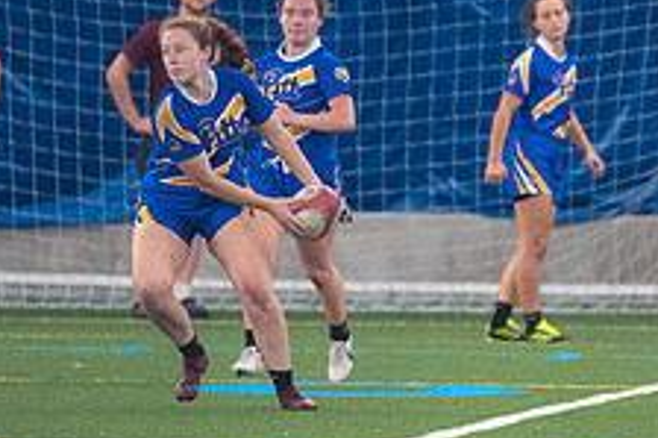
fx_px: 14191
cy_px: 288
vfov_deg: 1.8
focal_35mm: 777
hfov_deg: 2.7
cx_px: 505
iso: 4000
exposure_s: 1/320
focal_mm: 200
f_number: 2.8
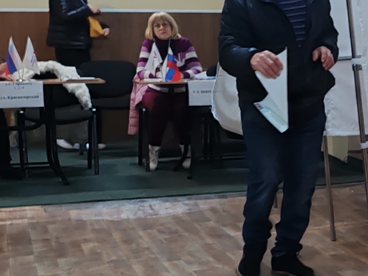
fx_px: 1105
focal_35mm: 104
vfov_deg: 14.2
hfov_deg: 17.4
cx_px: 513
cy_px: 144
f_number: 1.9
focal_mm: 6.12
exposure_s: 1/100
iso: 400
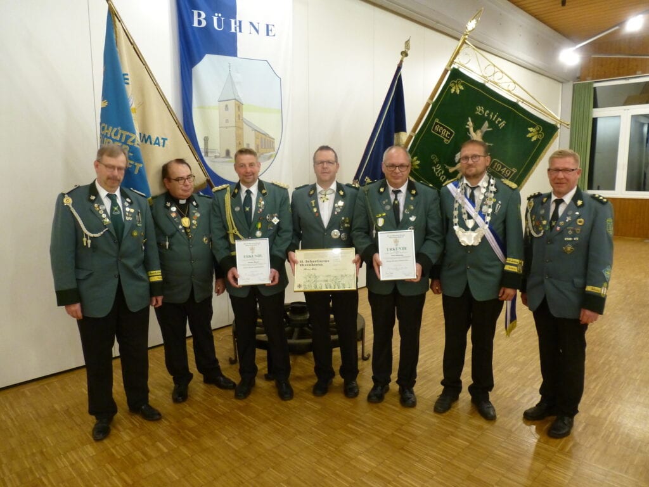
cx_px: 324
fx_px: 450
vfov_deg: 56.8
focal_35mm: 24
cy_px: 244
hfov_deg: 71.6
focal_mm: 4.3
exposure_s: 1/10
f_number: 3.3
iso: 400
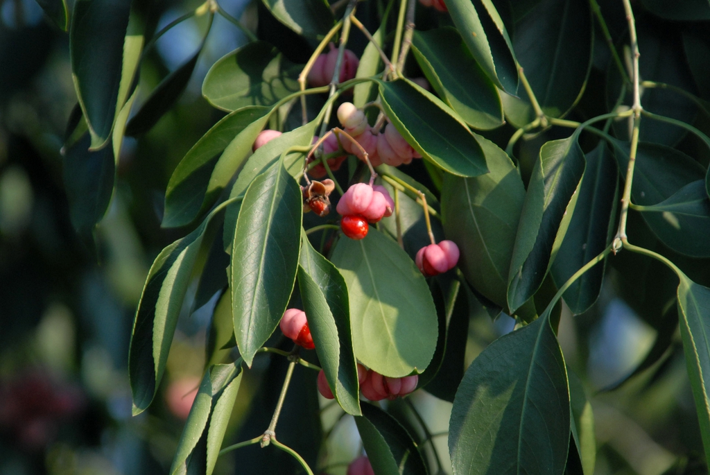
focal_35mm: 450
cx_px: 355
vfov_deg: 3.1
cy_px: 238
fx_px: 8884
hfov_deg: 4.6
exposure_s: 1/250
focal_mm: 300
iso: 400
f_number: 8
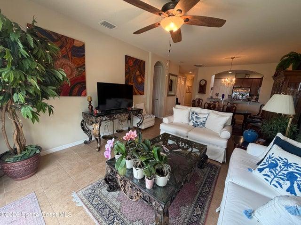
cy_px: 112
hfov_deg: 102.1
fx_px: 122
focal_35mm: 14
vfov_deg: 85.7
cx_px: 150
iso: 200
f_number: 2.2
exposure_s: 1/60
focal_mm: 2.22
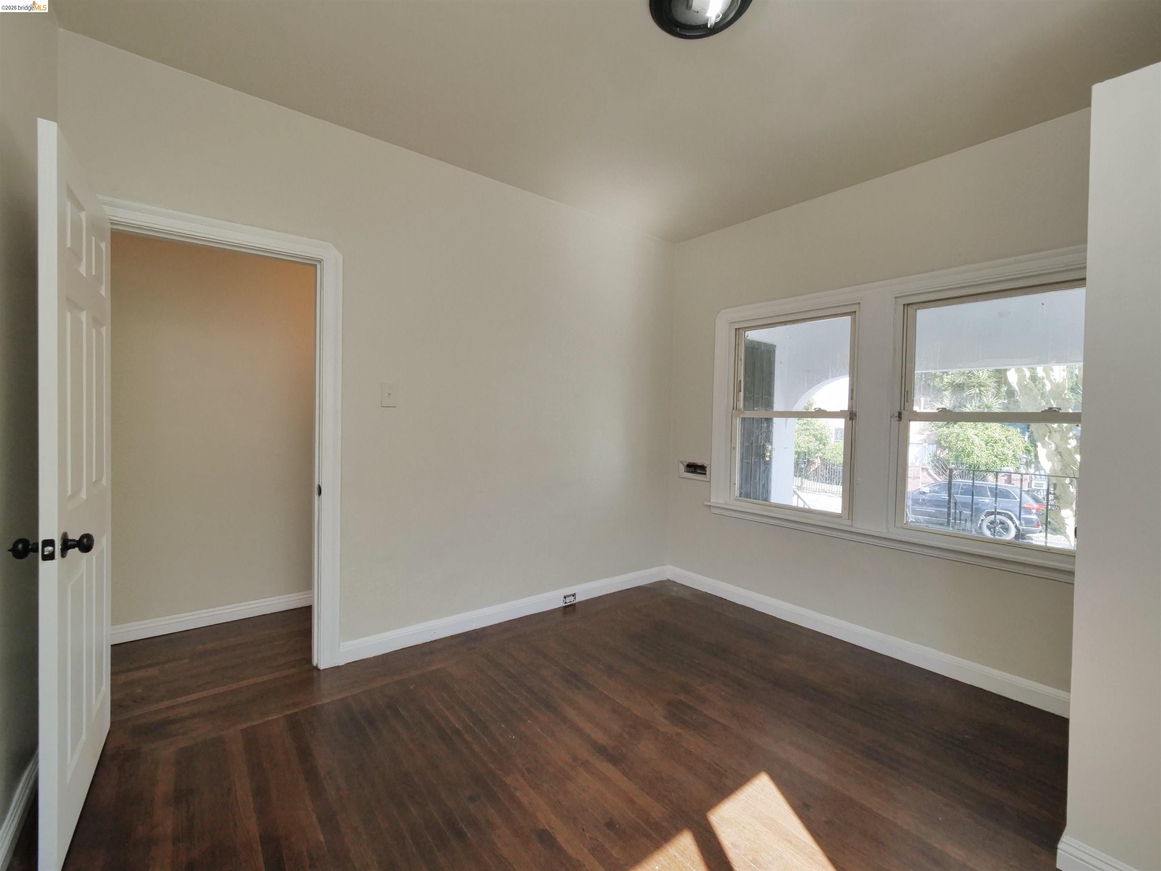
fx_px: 470
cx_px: 580
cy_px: 436
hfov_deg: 102.1
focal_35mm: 14
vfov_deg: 85.7
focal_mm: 7
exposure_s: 1/160
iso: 800
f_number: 8
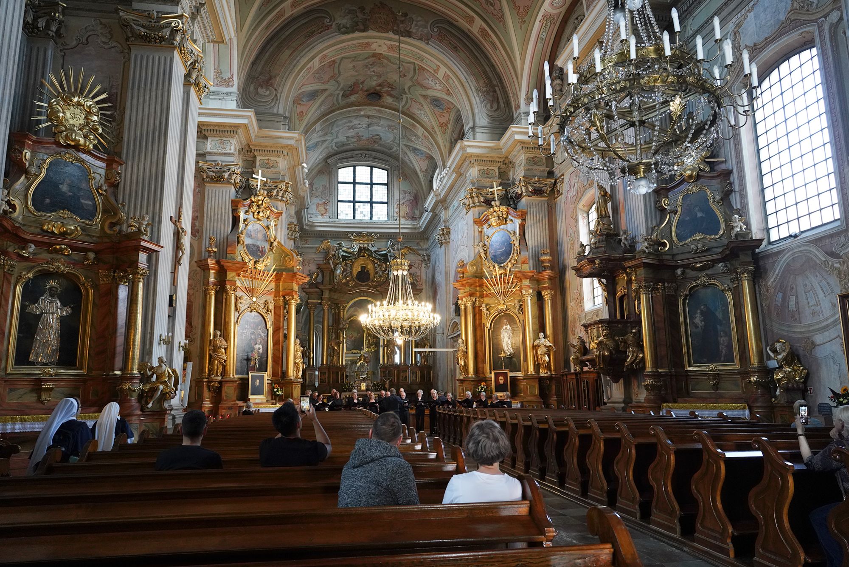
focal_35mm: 24
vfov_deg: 53.1
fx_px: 566
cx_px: 424
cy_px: 284
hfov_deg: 73.7
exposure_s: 1/80
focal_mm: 24
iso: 3200
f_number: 5
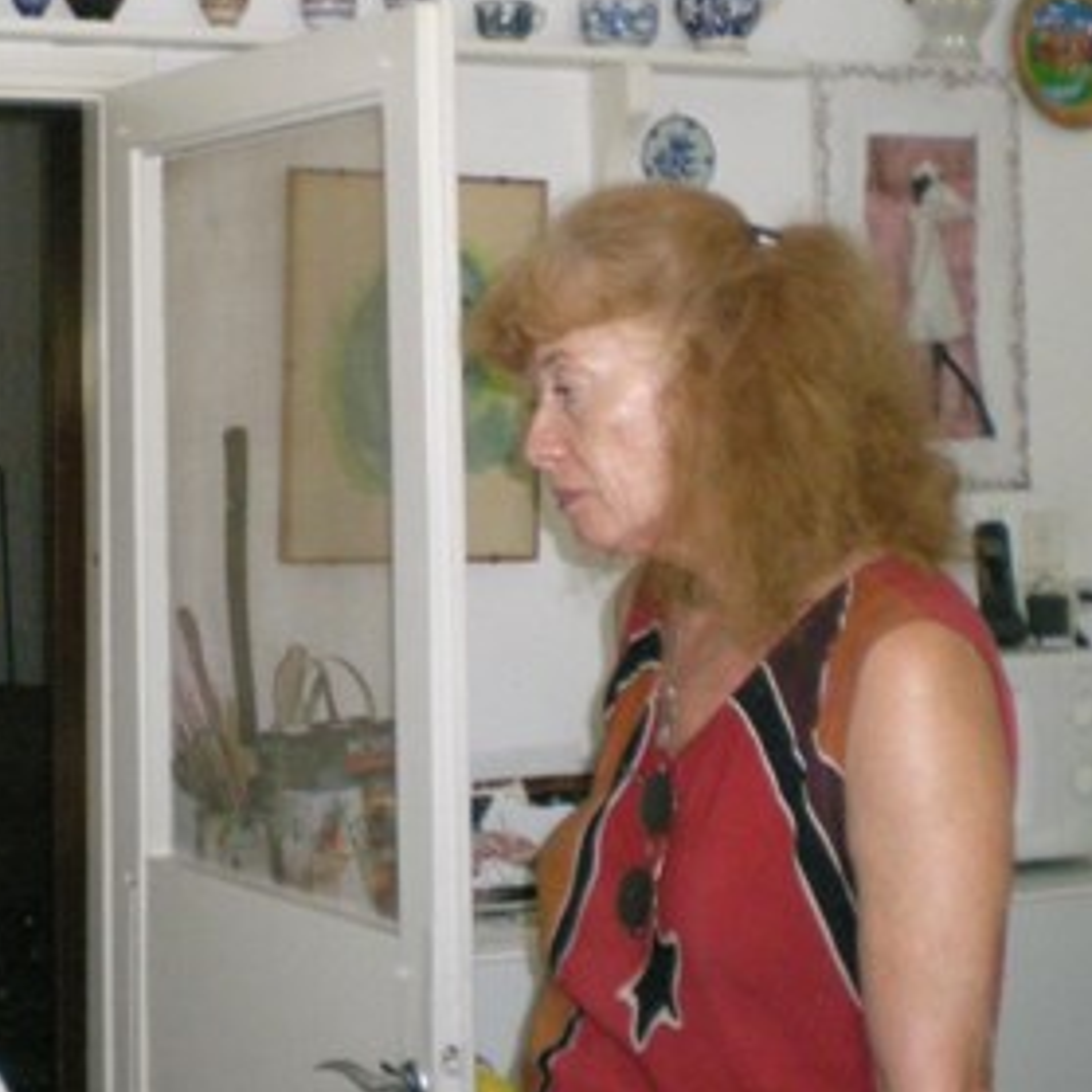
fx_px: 2641
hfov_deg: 23.1
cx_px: 231
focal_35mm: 74
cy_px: 311
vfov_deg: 23.2
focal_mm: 6.3
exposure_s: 1/30
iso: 400
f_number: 3.1
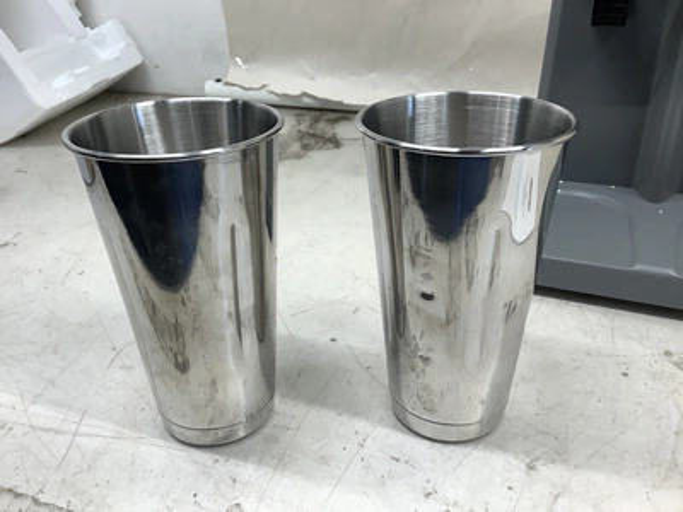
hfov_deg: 58.4
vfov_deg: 45.4
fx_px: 612
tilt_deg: -29.4
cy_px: 256
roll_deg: +1.9
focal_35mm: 31
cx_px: 342
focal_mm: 3.3
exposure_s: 1/100
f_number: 2.4
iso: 64
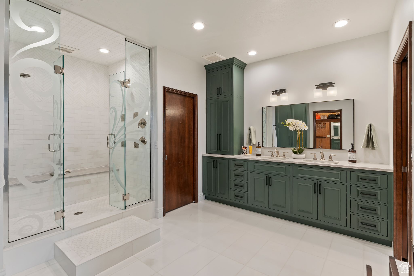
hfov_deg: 95.0
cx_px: 207
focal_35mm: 16
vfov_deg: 72.0
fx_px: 190
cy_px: 138
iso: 160
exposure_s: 1/5
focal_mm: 11
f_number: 9
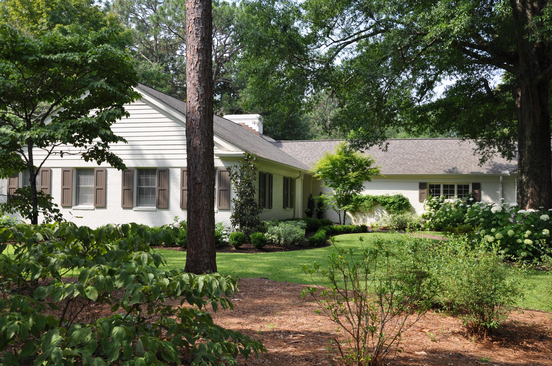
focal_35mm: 38
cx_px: 276
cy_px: 183
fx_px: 574
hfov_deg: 51.3
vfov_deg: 35.4
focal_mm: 25
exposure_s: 1/200
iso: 200
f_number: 7.1
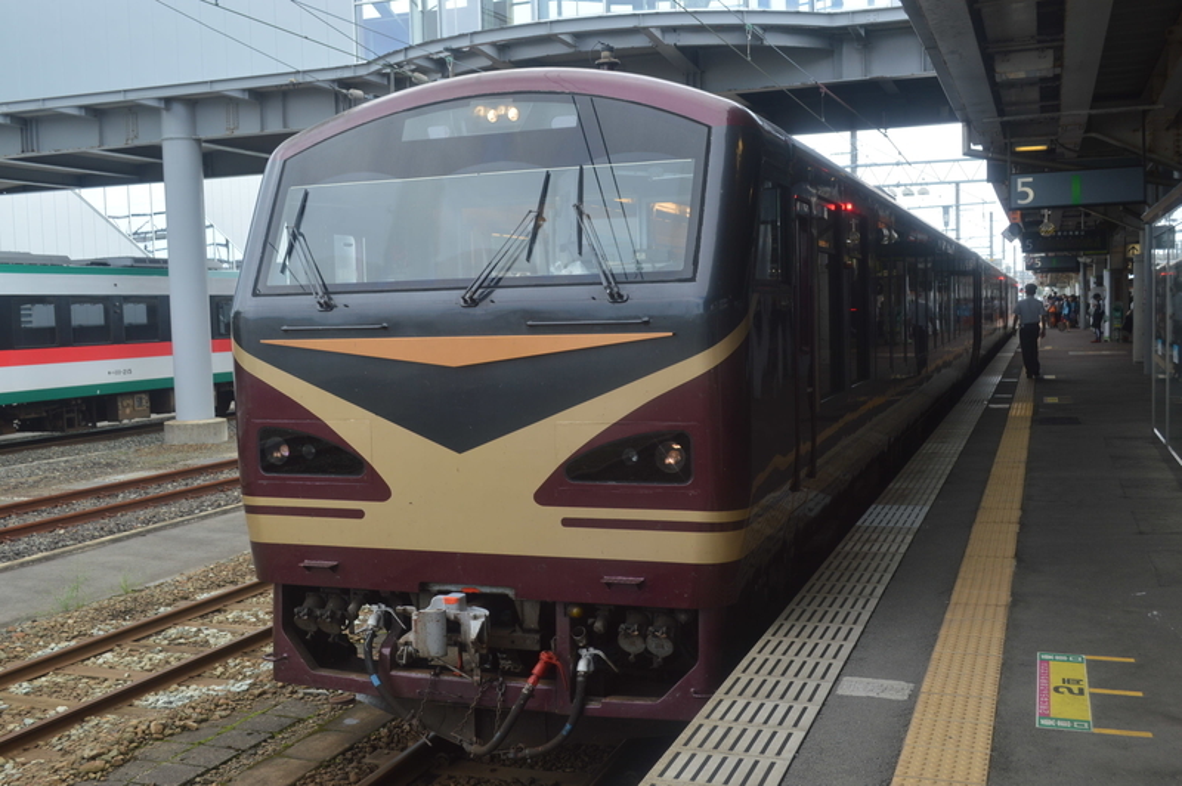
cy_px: 393
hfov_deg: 53.2
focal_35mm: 36
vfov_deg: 36.8
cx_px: 591
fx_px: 1181
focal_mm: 24
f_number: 5.6
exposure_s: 1/125
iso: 125
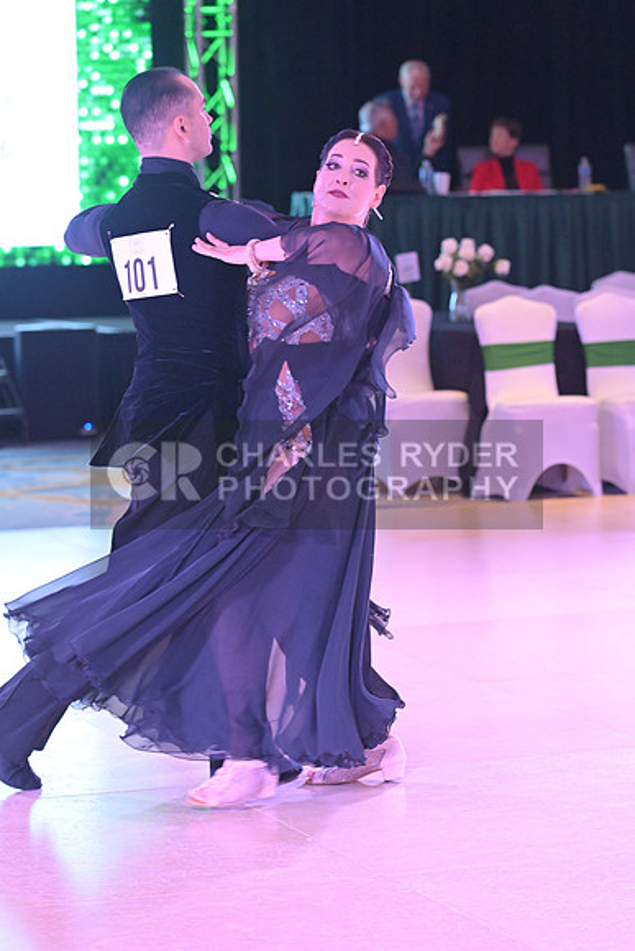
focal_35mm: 125
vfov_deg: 16.4
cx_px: 318
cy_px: 476
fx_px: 3305
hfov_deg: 11.0
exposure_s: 1/320
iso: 5000
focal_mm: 125
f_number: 5
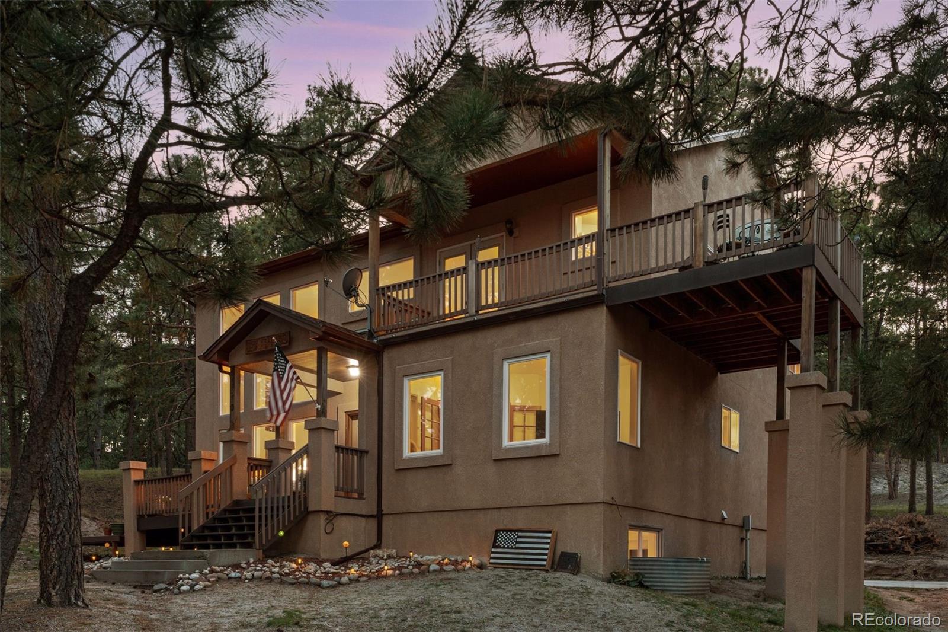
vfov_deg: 43.6
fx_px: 790
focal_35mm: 30
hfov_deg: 61.9
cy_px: 316
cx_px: 474
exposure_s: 1/1.25
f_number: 8
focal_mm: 30
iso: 500
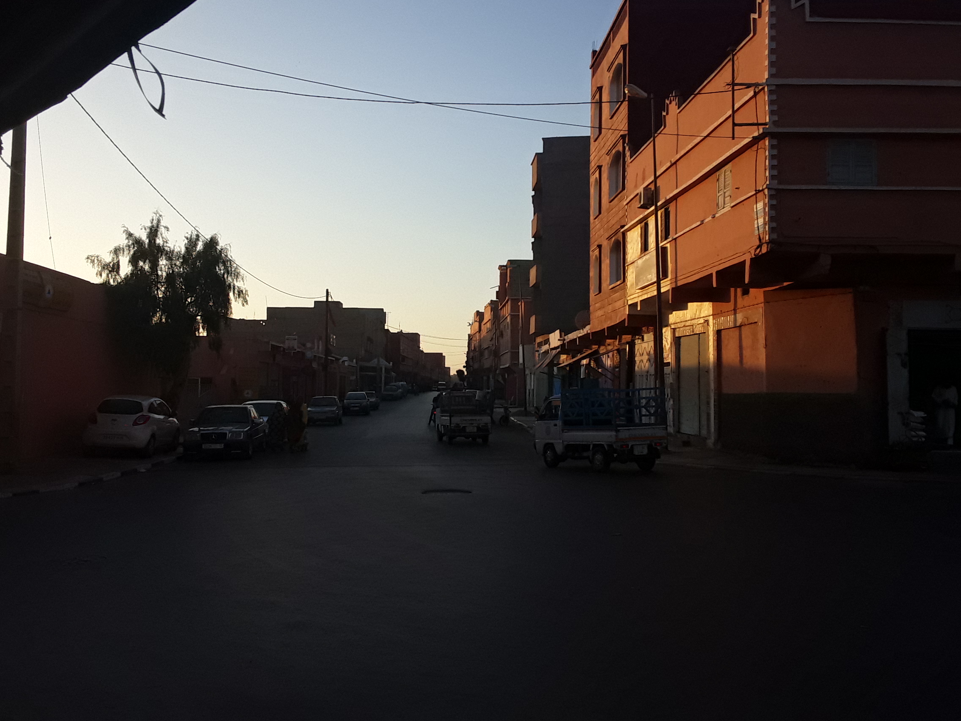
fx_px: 944
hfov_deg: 53.9
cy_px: 316
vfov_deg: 41.7
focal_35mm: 34
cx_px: 457
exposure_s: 1/818
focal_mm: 2.2
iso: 40
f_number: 1.9
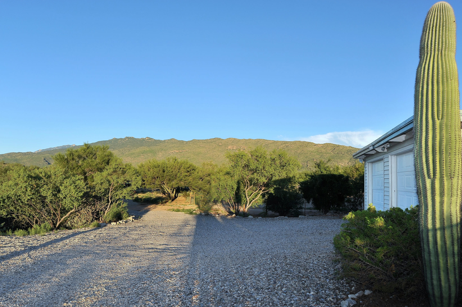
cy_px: 159
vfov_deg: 51.2
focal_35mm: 25
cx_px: 234
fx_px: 321
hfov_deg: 71.5
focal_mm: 24
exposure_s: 1/250
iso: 320
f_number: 11
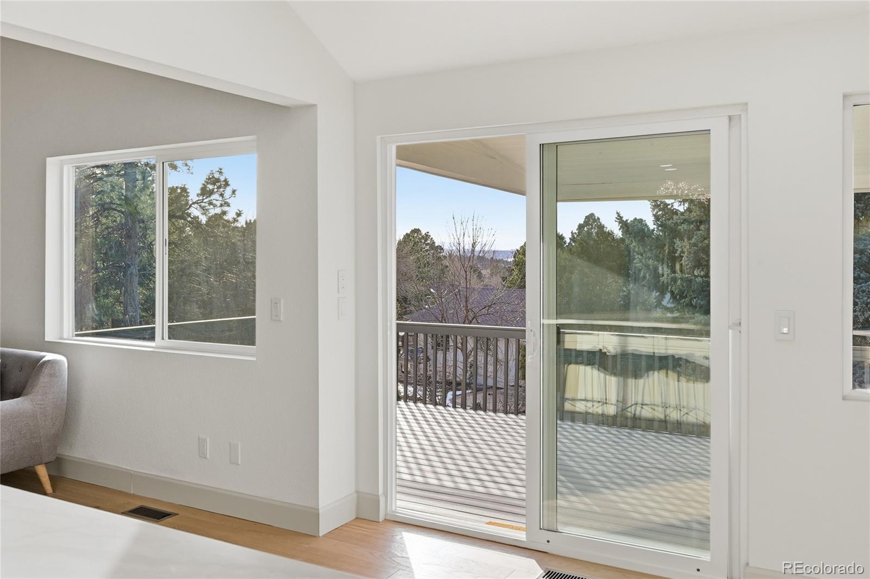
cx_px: 435
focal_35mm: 30
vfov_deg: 43.6
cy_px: 290
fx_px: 725
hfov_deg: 62.0
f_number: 8
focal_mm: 30
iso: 400
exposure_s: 1/2000
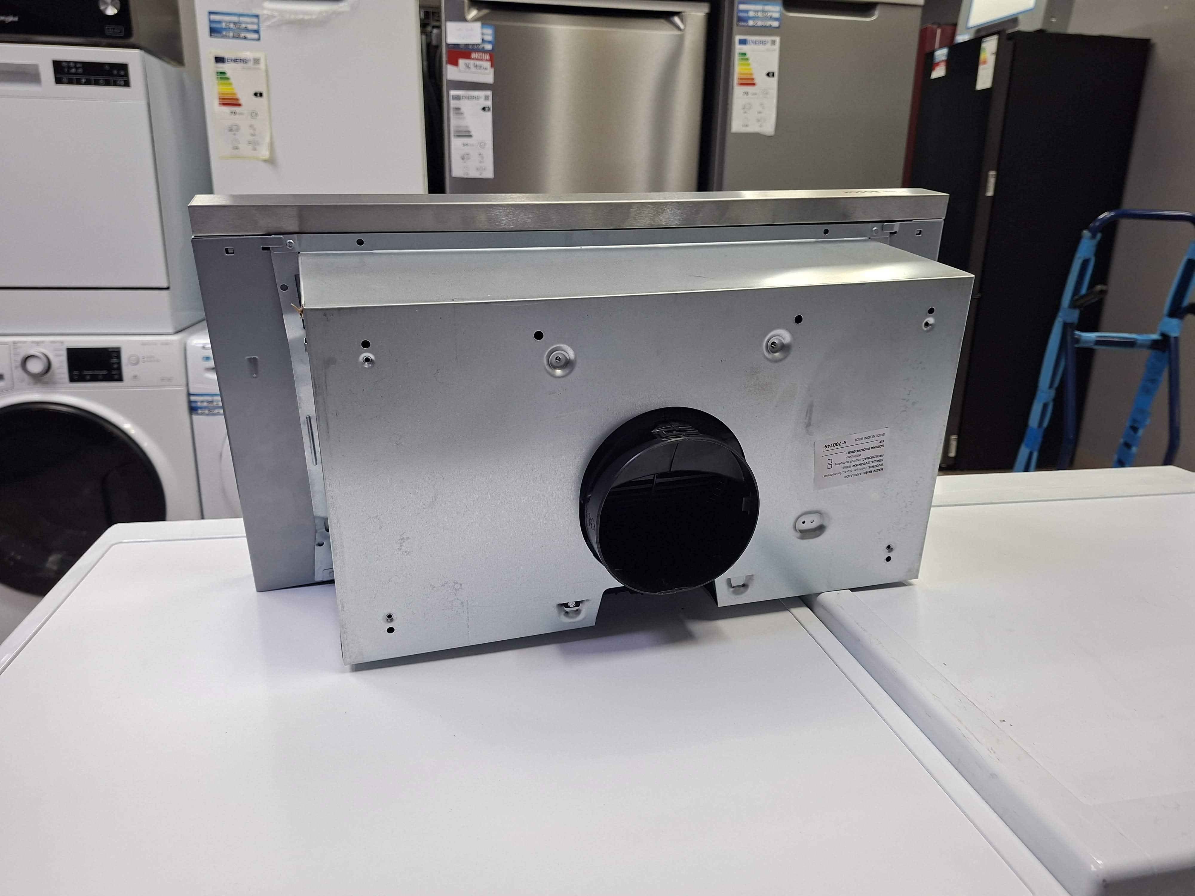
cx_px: 598
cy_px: 448
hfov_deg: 73.9
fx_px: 794
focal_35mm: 23
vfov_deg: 58.9
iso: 250
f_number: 1.8
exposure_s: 1/100
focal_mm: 5.54
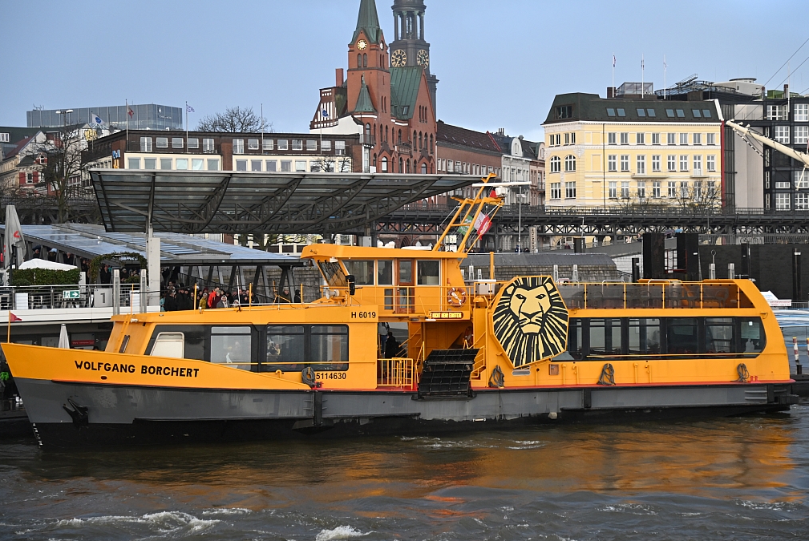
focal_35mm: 67
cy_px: 273
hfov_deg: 30.0
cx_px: 403
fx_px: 1507
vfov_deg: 20.4
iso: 1000
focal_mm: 66
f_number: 4
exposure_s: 1/250
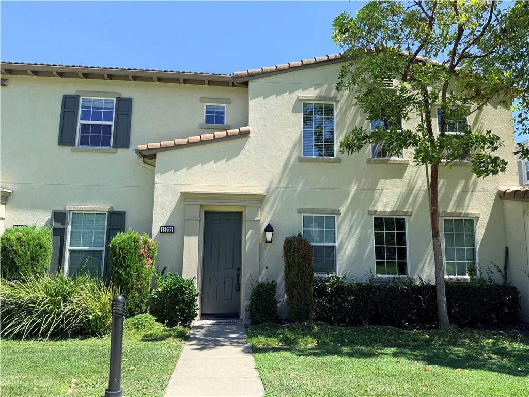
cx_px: 264
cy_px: 198
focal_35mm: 24
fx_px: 367
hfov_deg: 71.6
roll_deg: -0.6
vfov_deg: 56.8
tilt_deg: +9.4
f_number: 1.78
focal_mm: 6.76
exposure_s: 1/2000
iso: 80
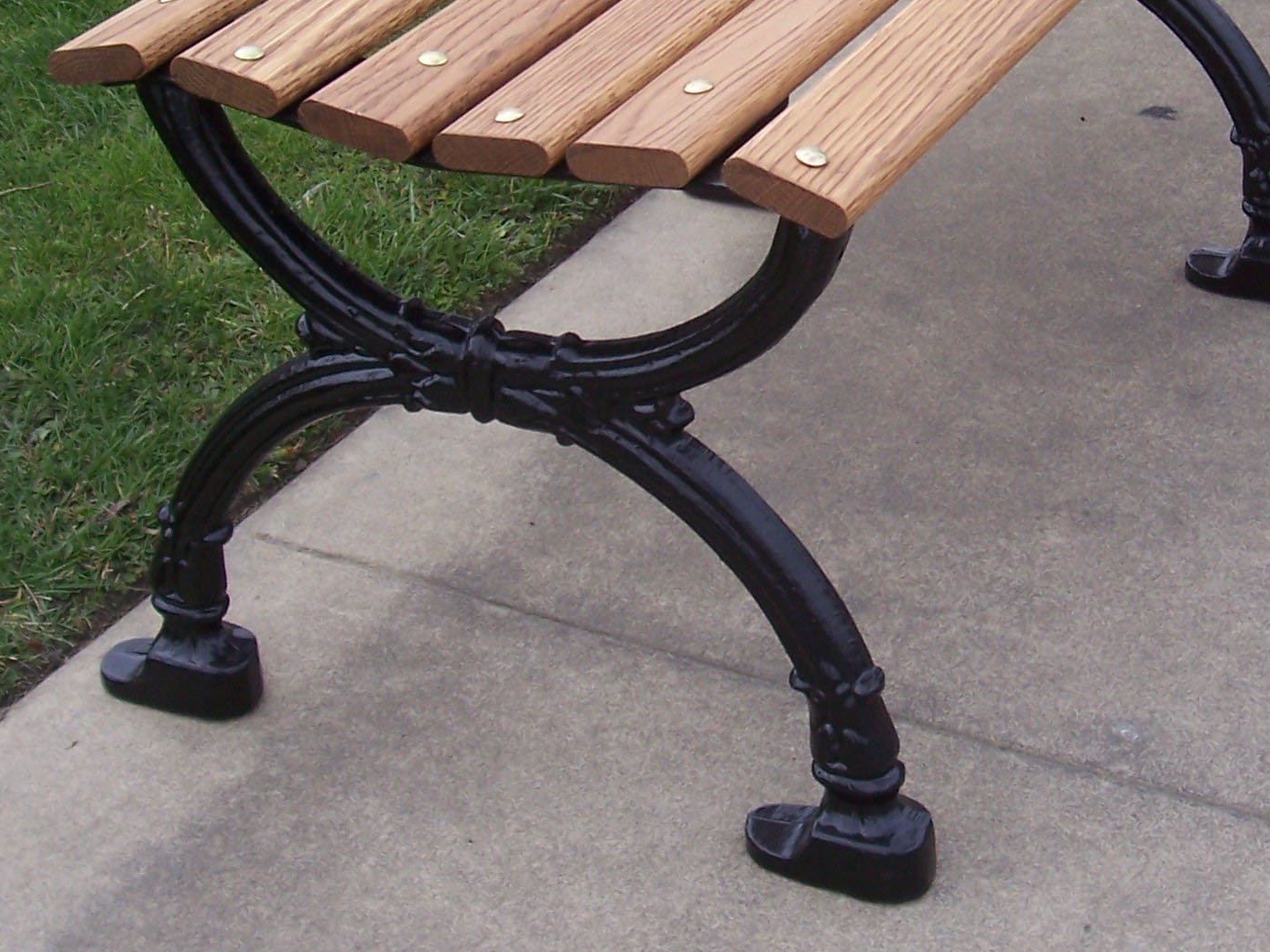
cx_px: 848
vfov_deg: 18.7
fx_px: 2861
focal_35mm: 78
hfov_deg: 24.9
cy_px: 168
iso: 80
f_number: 3
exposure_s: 1/750
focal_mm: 7
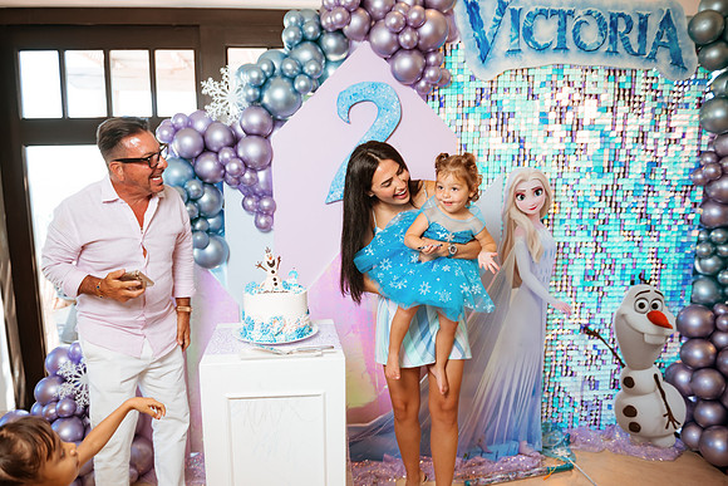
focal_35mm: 26
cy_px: 253
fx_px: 521
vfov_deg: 50.0
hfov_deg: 69.9
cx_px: 349
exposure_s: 1/200
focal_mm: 24
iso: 250
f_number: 3.2
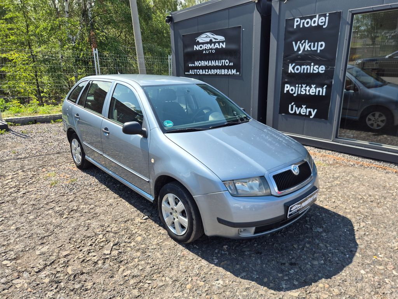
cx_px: 199
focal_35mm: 23
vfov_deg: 58.9
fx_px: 264
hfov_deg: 73.9
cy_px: 150
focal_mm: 5.4
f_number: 1.8
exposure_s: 1/900
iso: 25
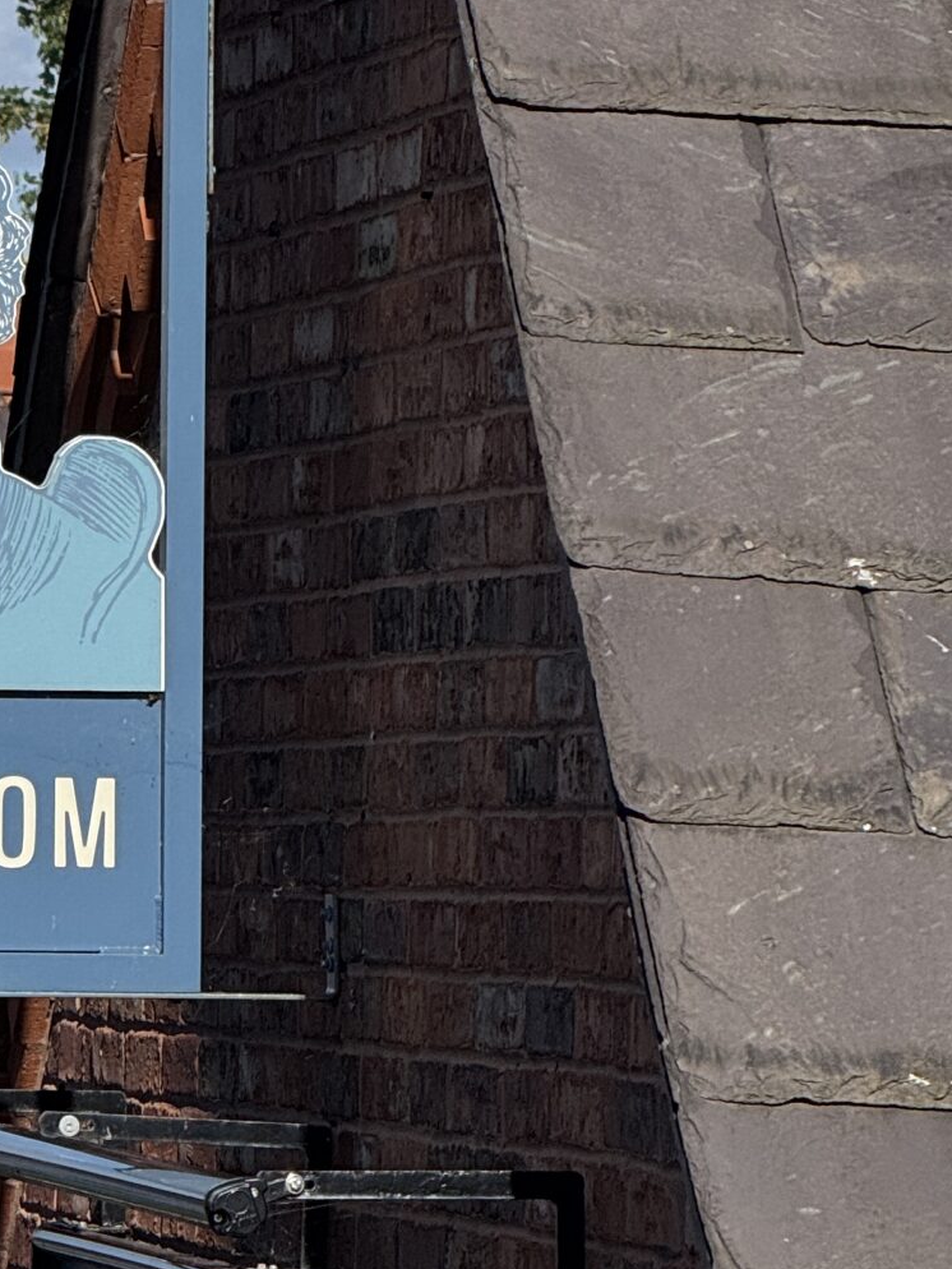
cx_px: -271
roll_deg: -1.9
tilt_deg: +4.3
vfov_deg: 6.4
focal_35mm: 309
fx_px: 11326
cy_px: 98
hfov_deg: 4.8
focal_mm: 15.66
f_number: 2.8
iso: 50
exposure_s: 1/2817
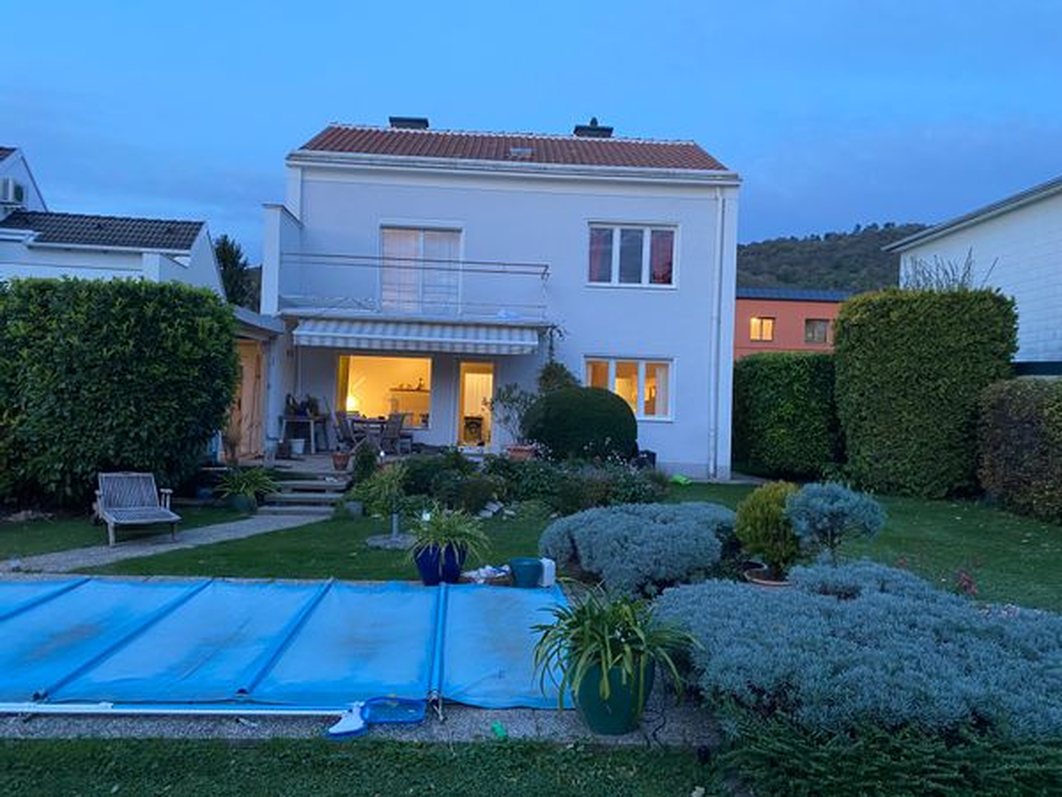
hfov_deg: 67.3
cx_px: 531
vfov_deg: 53.1
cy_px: 398
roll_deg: -1.8
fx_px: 798
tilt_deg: +0.0
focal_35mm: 26
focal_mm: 4.25
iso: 400
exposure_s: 1/33
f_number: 1.8
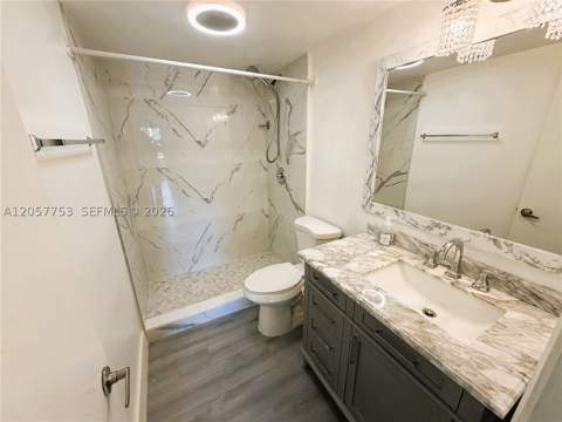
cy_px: 211
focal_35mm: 14
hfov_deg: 102.1
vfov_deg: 85.7
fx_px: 227
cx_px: 281
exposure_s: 1/121
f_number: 2.2
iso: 200
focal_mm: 2.22
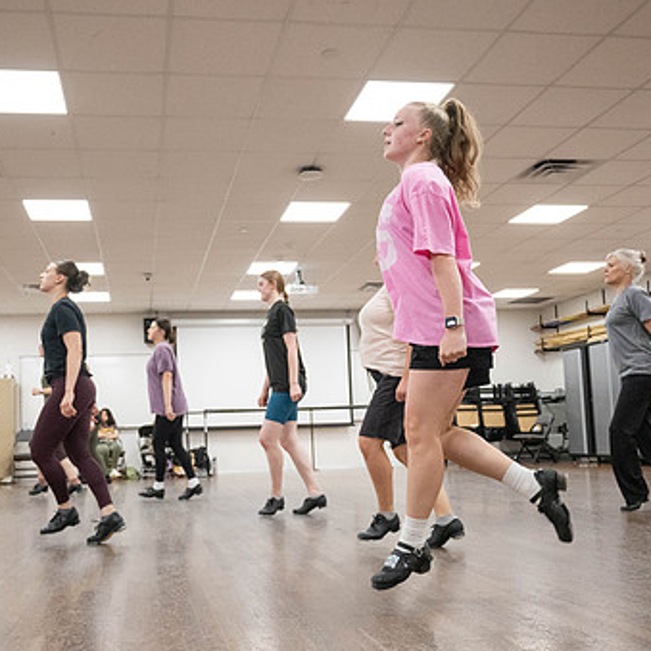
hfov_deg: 45.7
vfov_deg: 46.0
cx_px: 248
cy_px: 364
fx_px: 766
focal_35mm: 36
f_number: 4
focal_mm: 24
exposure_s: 1/640
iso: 3200
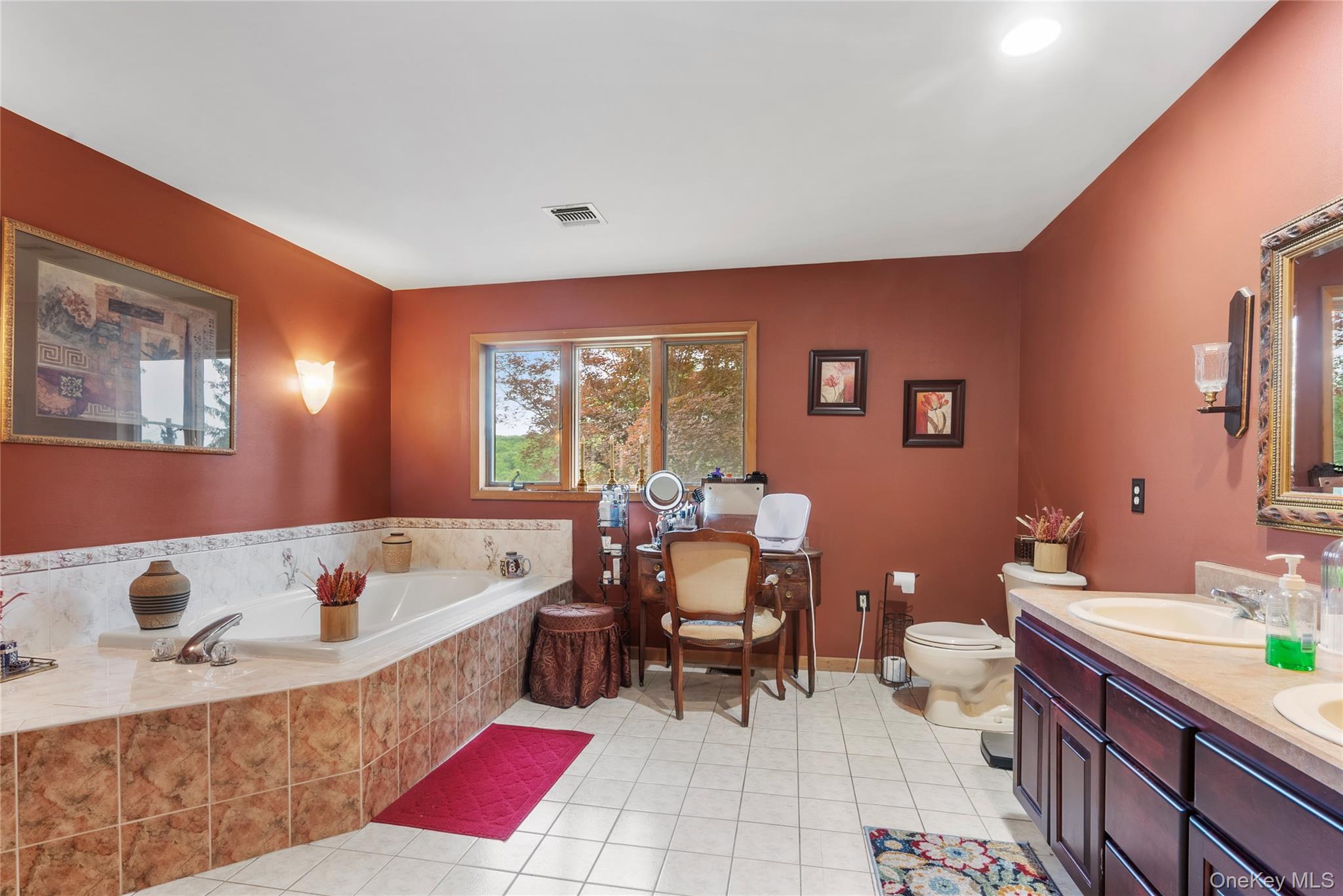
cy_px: 448
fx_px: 597
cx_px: 672
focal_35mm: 16
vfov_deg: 73.8
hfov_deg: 96.7
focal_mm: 16
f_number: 9
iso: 250
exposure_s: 1.6
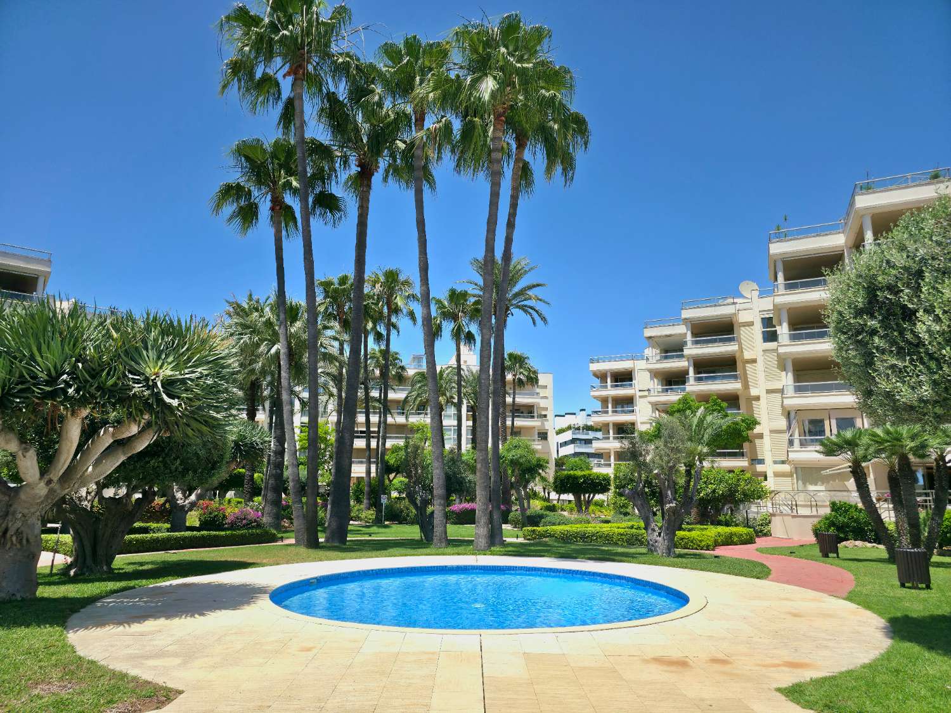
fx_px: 632
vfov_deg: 58.9
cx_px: 476
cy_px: 356
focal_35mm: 23
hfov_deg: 73.9
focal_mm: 6.3
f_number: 1.7
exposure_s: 1/5000
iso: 40
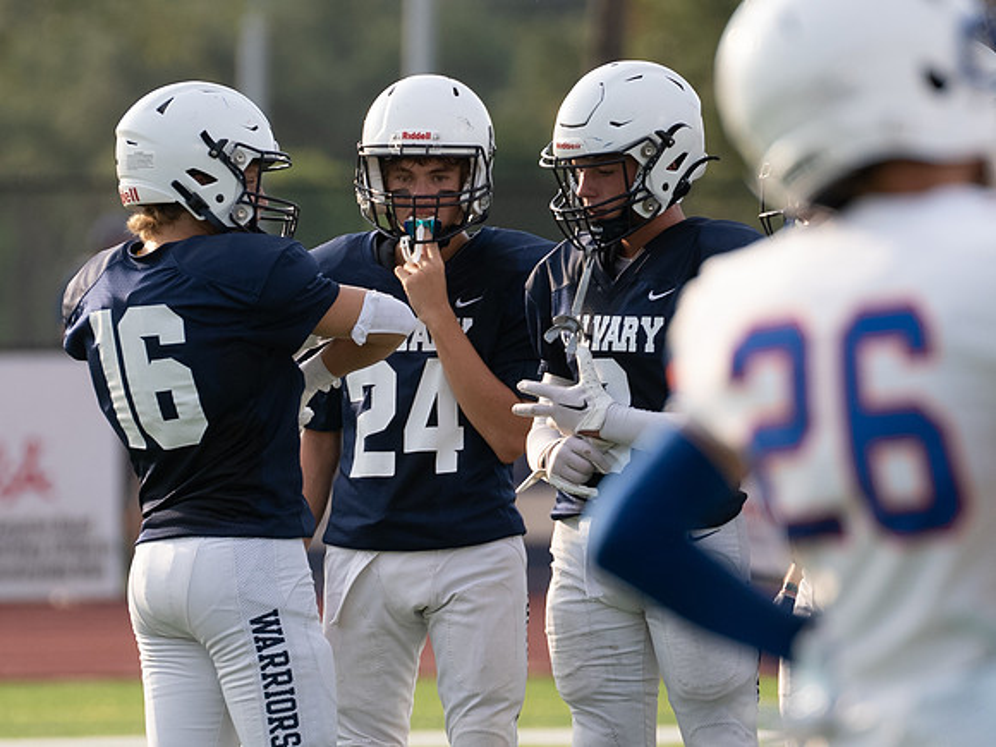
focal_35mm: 778
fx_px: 22375
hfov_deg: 2.5
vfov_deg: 1.9
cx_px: 384
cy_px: 408
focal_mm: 400
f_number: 5.6
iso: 500
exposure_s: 1/1000
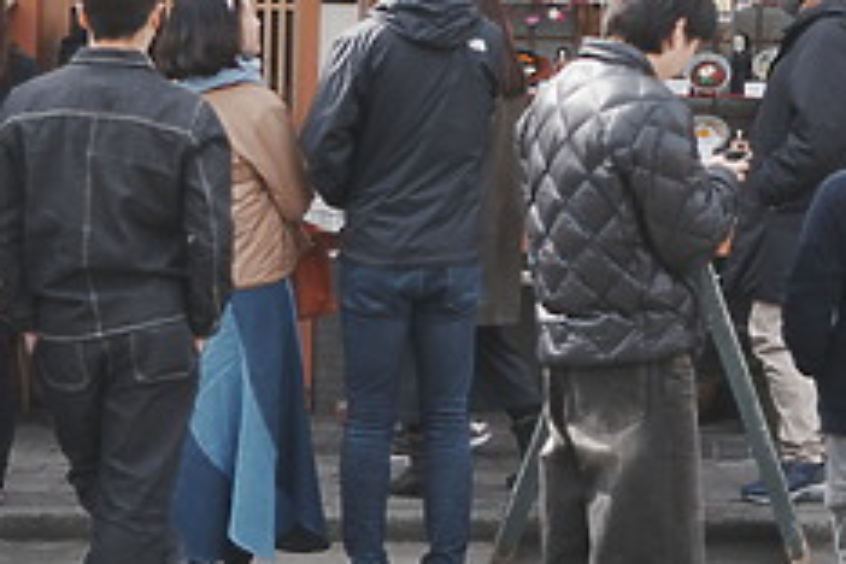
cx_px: 759
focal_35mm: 150
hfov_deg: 13.6
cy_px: -181
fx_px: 3525
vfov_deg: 9.0
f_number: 4
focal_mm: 45
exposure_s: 1/320
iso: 100
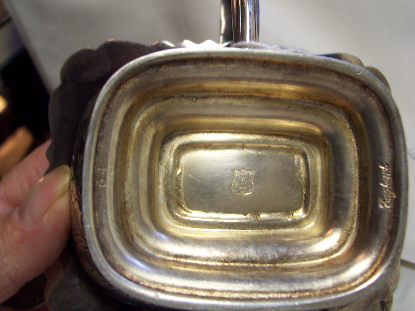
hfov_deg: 50.1
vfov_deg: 38.7
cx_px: 208
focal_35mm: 37
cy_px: 156
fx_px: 444
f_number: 2.8
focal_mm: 5.6
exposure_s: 1/60
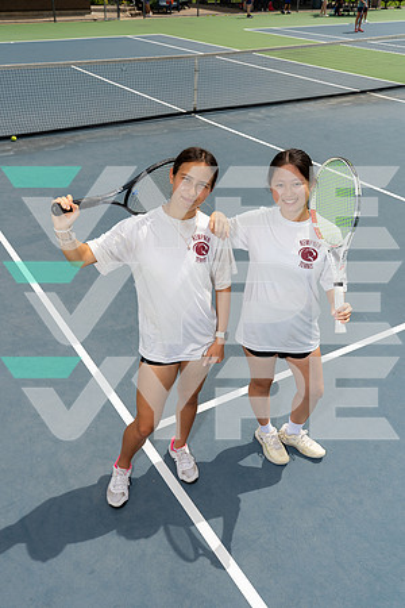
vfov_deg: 57.2
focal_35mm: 33
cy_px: 304
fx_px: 557
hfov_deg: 40.0
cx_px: 202
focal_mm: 33
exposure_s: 1/250
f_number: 8
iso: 100
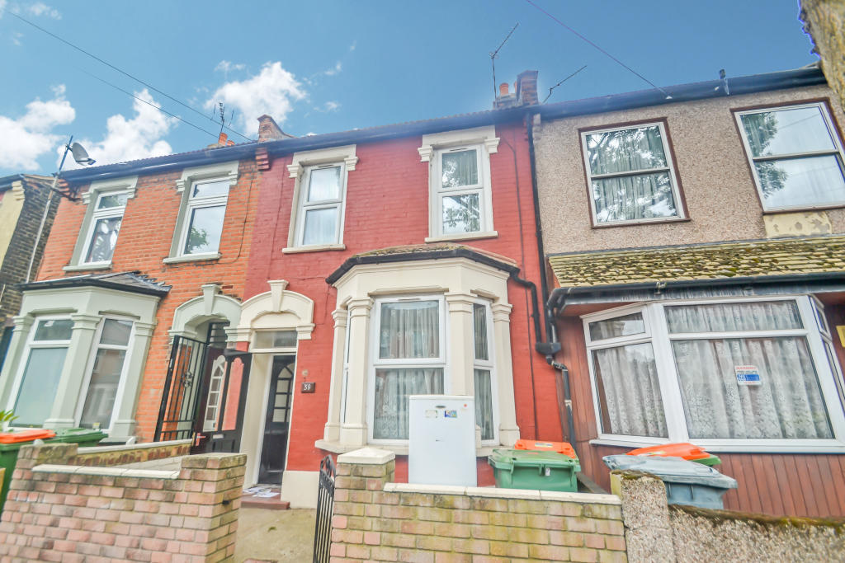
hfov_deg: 100.4
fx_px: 352
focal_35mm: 15
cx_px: 422
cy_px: 282
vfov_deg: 77.3
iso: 100
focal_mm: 10
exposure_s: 1/160
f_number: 6.3
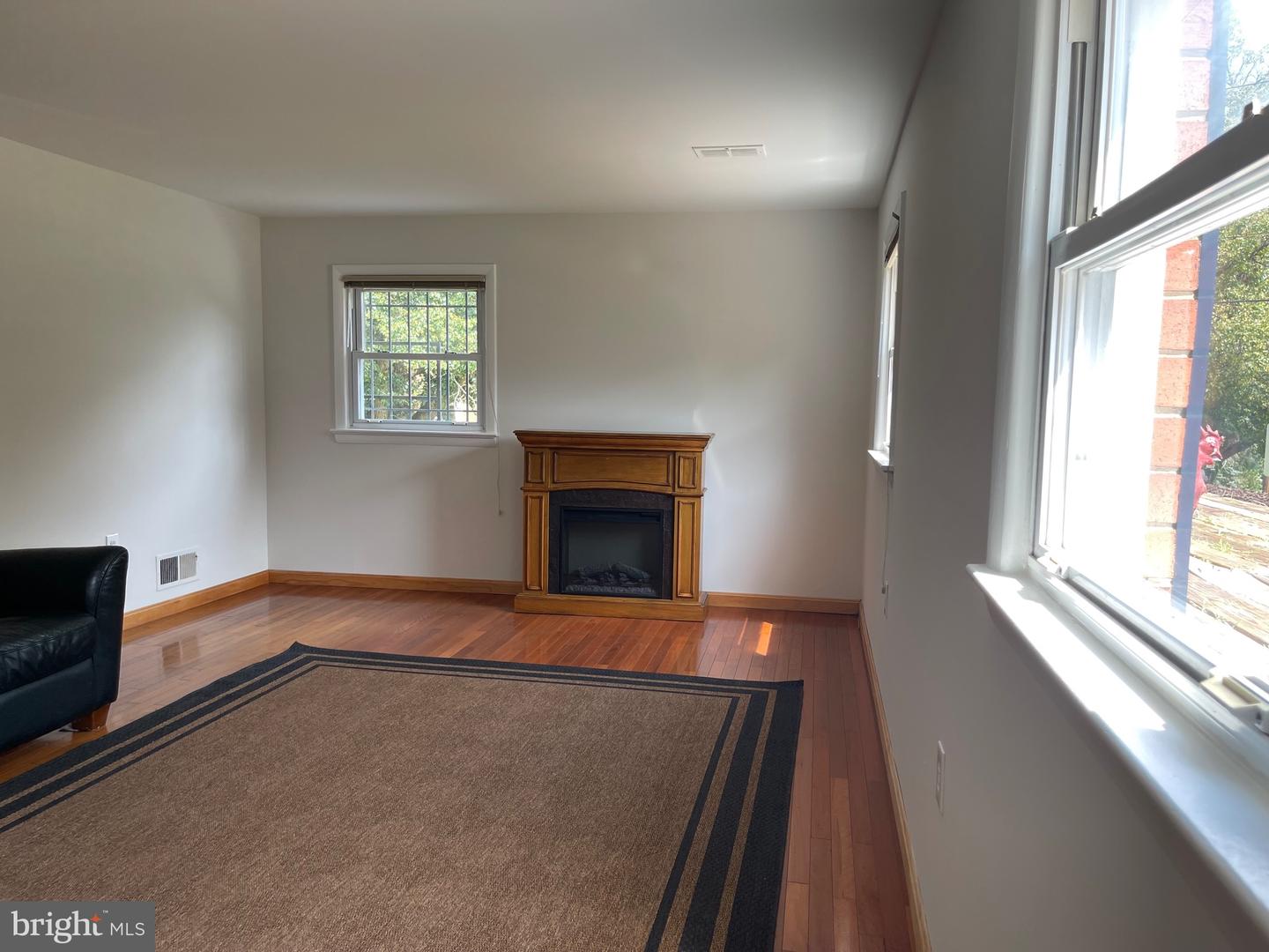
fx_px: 916
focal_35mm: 25
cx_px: 634
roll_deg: -0.4
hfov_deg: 69.4
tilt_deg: -5.2
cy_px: 476
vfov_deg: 54.9
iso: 40
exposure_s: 1/121
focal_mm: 5.1
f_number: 1.6
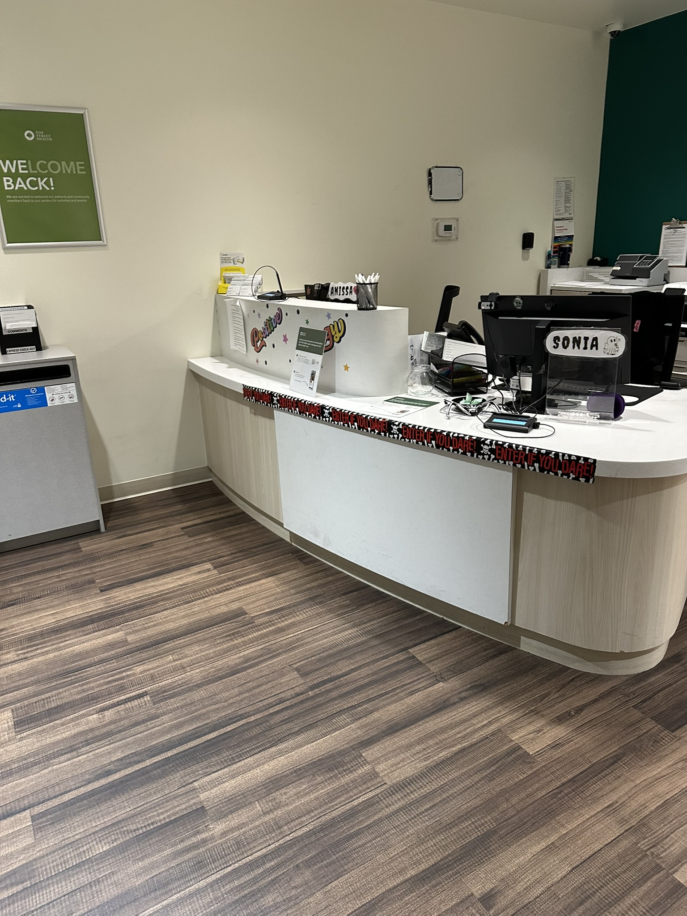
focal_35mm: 24
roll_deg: +2.9
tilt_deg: -16.9
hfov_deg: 56.8
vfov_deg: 71.6
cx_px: 344
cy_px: 458
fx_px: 635
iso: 320
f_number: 1.78
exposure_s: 1/60
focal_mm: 6.86
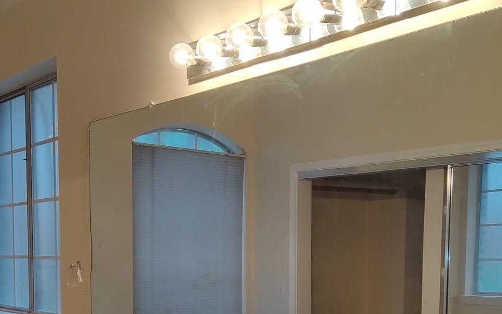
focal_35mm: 65
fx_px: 889
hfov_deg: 31.2
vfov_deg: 19.4
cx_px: 153
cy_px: 313
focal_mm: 4.71
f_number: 1.79
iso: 133
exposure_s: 1/50
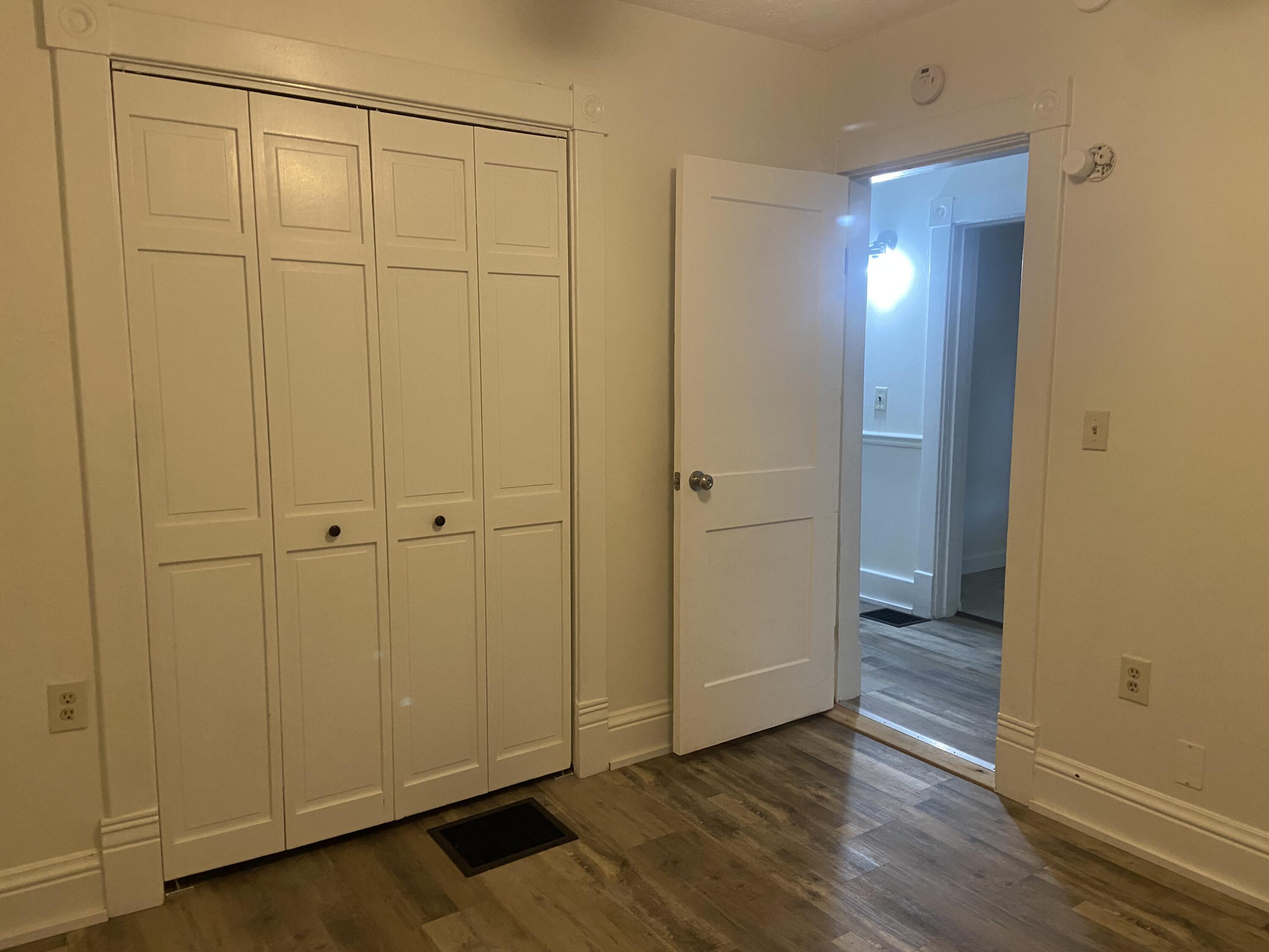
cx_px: 634
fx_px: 953
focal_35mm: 26
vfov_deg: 53.1
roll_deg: -0.8
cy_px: 476
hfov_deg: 67.3
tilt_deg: -9.0
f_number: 1.8
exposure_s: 1/60
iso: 400
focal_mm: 4.25
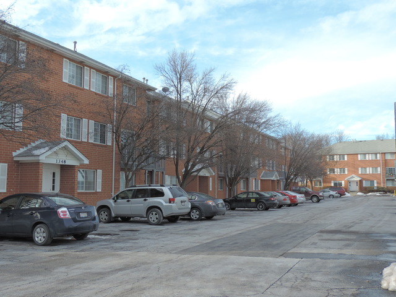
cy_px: 148
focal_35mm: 35
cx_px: 198
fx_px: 400
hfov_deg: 52.6
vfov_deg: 40.7
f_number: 3.3
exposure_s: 1/320
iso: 80
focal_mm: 6.2
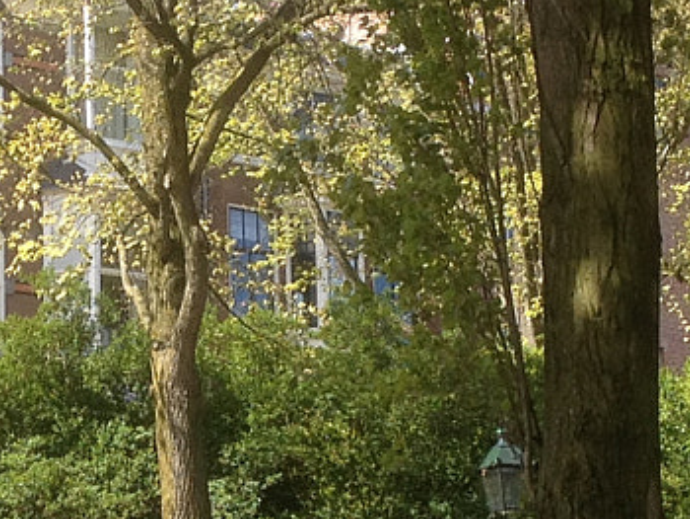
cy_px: 391
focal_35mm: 160
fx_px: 3191
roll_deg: +0.3
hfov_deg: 12.3
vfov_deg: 9.3
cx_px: 130
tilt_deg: +9.7
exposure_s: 1/456
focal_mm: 4.28
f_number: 2.4
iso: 50
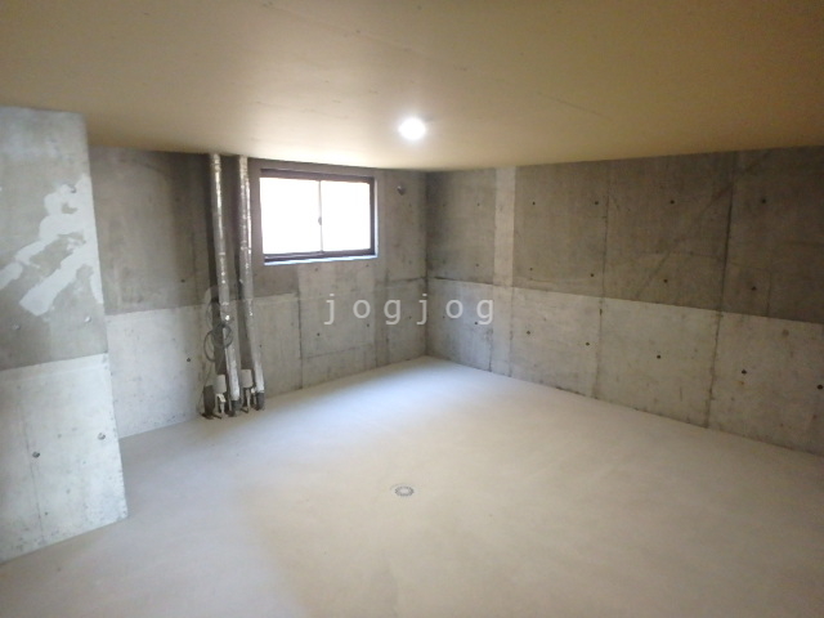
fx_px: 500
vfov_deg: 63.4
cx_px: 412
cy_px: 309
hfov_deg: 79.0
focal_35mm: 21
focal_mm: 3.7
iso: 800
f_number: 3.5
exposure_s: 1/15
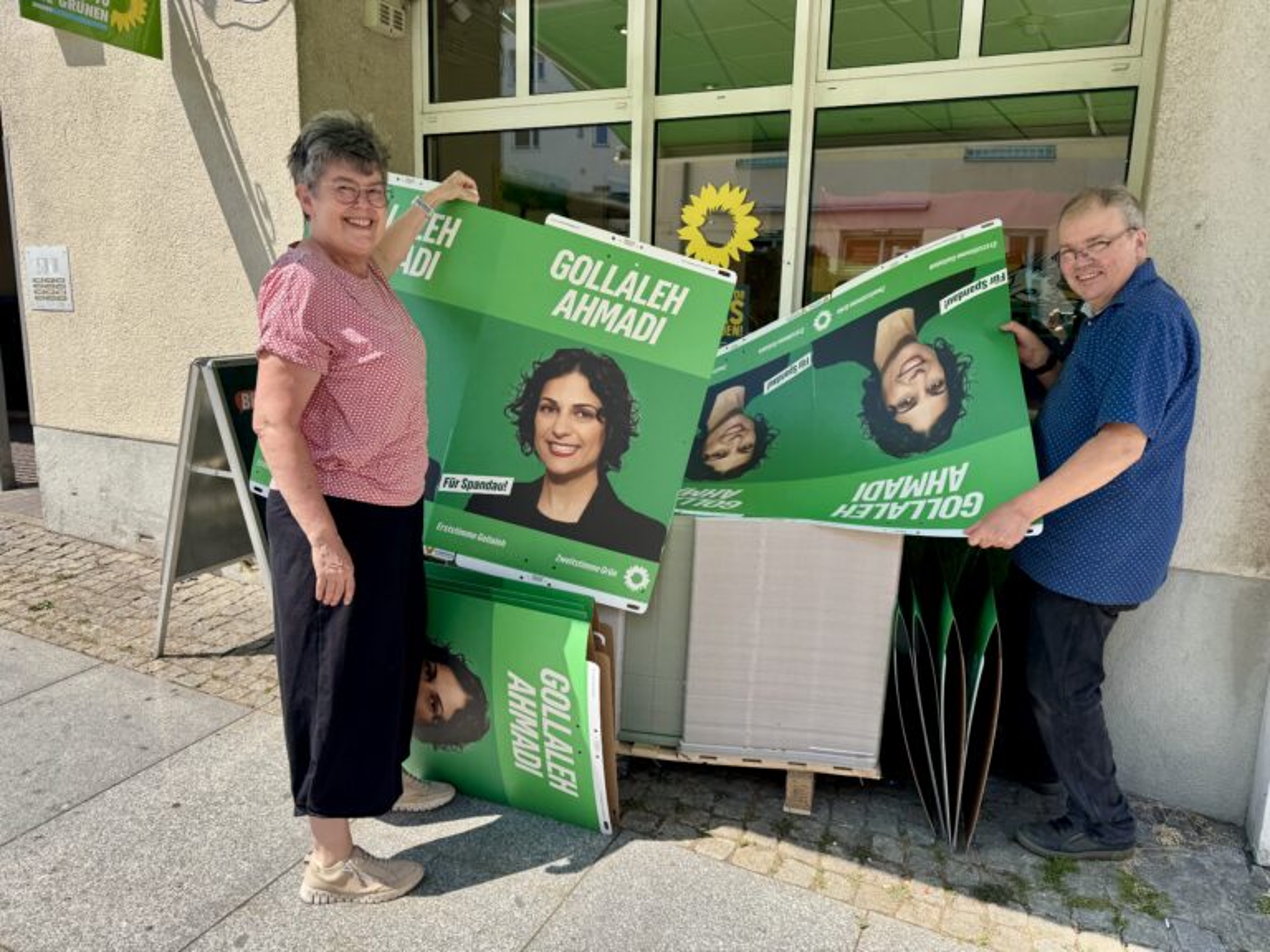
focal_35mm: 24
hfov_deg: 71.6
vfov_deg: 56.8
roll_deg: -0.1
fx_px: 881
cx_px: 635
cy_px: 476
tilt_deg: -10.8
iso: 80
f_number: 1.78
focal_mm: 6.76
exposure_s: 1/1560
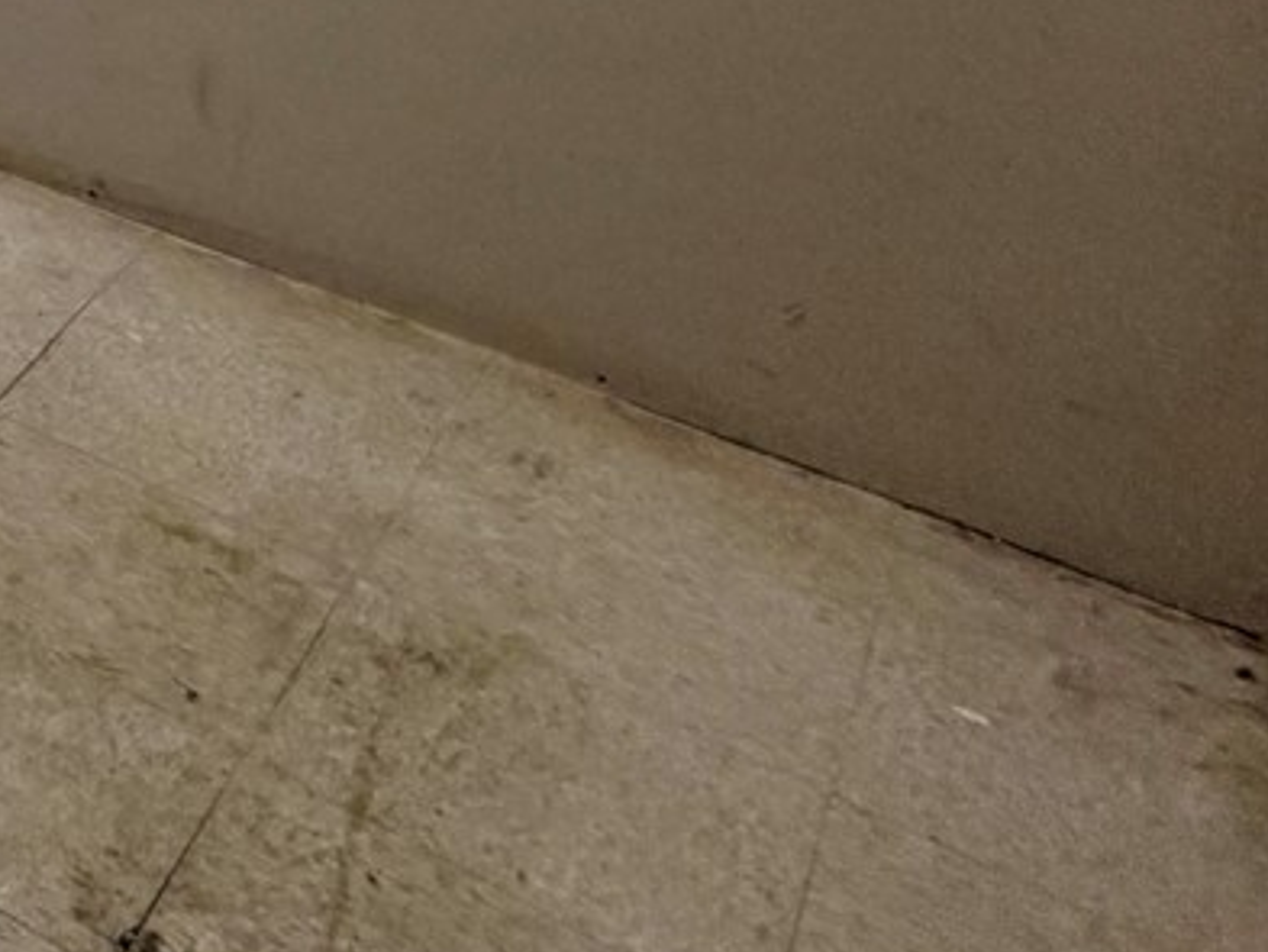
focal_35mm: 57
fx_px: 2089
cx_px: -1197
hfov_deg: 19.9
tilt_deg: -1.6
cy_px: -897
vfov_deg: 18.3
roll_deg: +1.6
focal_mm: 2.22
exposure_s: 1/120
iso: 250
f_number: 2.2
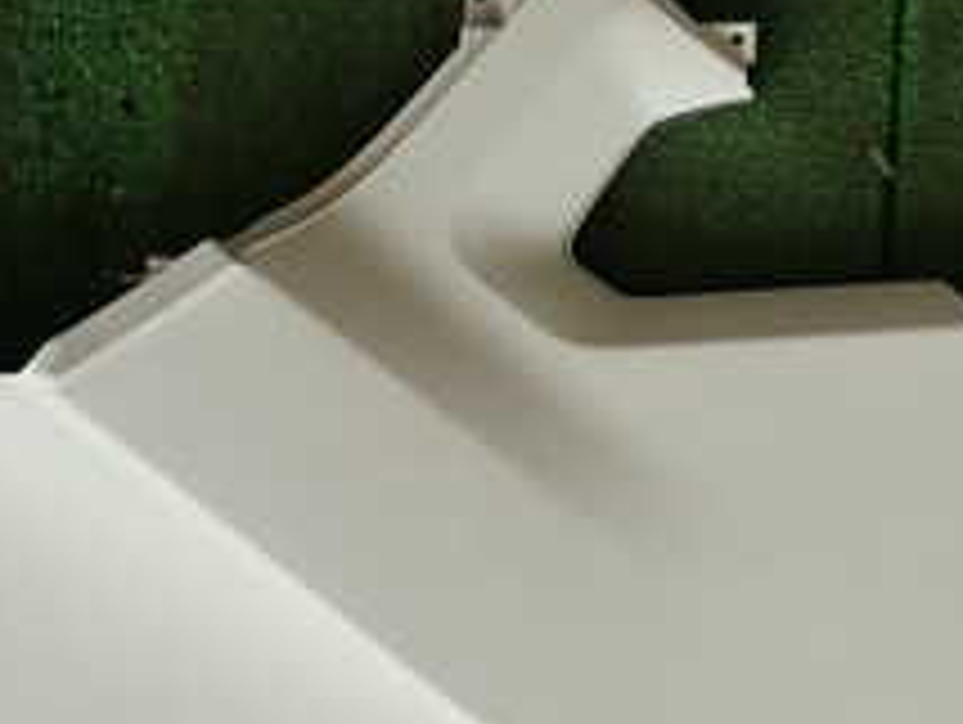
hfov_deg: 27.6
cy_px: 18
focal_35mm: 70
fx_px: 1950
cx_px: 612
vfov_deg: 20.4
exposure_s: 1/80
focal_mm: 4.5
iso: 100
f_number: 2.8
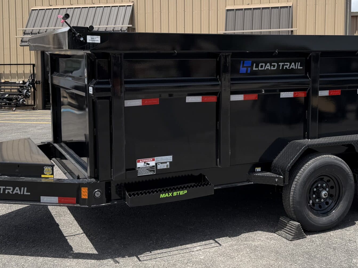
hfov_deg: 41.2
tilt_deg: -4.8
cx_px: 196
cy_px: 117
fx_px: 476
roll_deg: +0.6
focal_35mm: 46
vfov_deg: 31.5
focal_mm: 6.76
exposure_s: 1/4167
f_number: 1.78
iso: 80
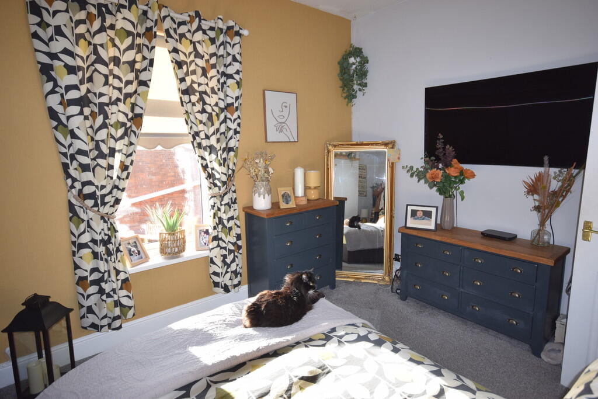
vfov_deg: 63.2
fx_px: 324
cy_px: 200
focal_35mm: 20
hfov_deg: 85.4
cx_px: 299
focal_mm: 13
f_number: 5.6
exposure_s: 1/125
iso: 400
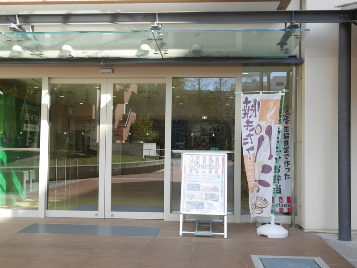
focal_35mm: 40
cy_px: 134
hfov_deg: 46.8
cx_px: 178
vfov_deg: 36.0
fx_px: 413
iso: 200
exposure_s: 1/400
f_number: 3.5
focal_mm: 20
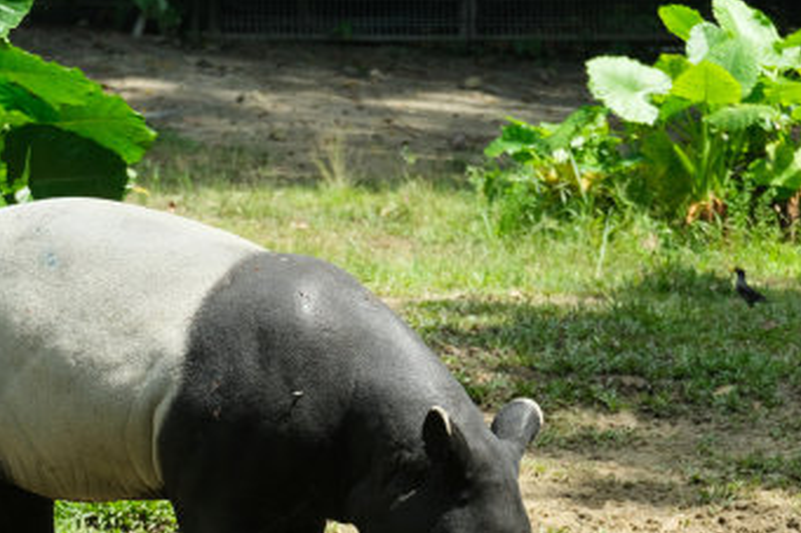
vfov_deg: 6.7
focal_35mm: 203
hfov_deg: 10.1
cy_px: 470
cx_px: 319
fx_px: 4514
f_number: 5
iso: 640
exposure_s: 1/1100
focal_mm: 75.4
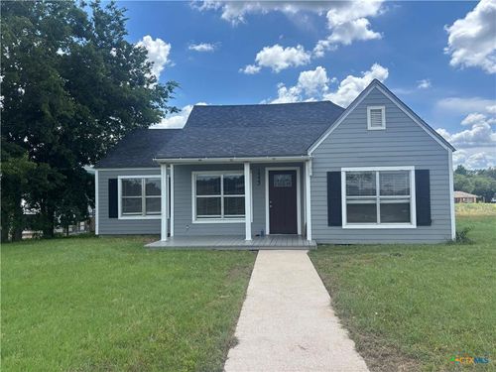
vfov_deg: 53.1
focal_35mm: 26
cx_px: 248
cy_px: 186
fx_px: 373
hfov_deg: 67.3
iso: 50
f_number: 1.6
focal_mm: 5.96
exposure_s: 1/2571
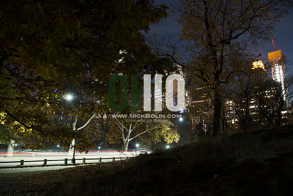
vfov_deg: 49.6
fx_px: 212
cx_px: 146
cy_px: 98
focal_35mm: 26
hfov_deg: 69.4
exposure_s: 15
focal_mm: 26
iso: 200
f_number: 6.3
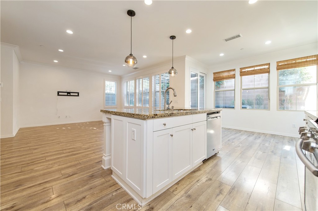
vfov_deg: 81.1
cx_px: 159
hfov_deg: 104.3
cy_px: 106
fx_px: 124
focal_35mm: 14
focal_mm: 14
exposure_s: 1/60
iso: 360
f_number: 4
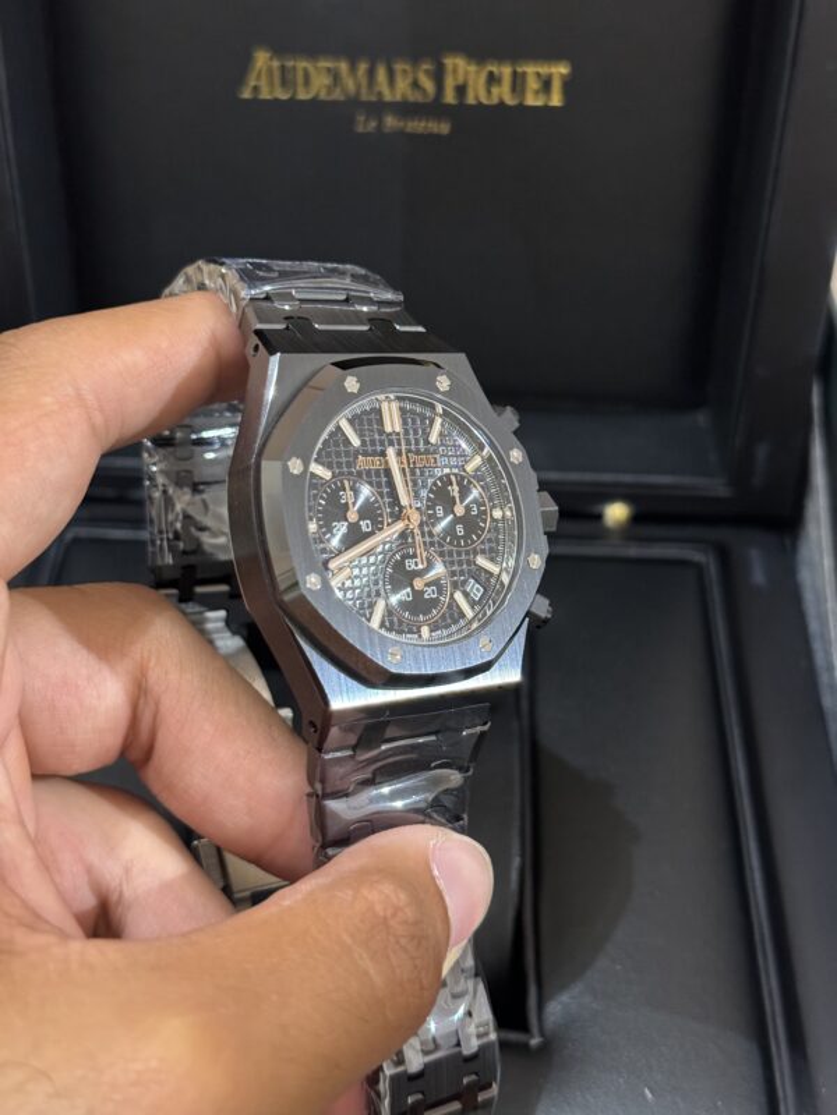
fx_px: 1547
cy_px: 558
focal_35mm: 48
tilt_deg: -49.5
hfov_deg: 30.3
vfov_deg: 39.7
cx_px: 418
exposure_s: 1/30
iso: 640
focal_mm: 6.76
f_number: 1.78
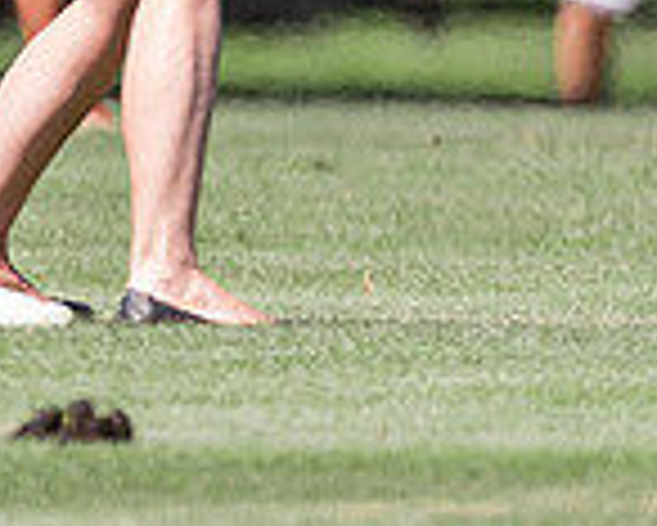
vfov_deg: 0.3
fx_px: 86567
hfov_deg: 0.4
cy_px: -98
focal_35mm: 4449
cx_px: 98
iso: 400
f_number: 4
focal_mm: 500
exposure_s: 1/3200
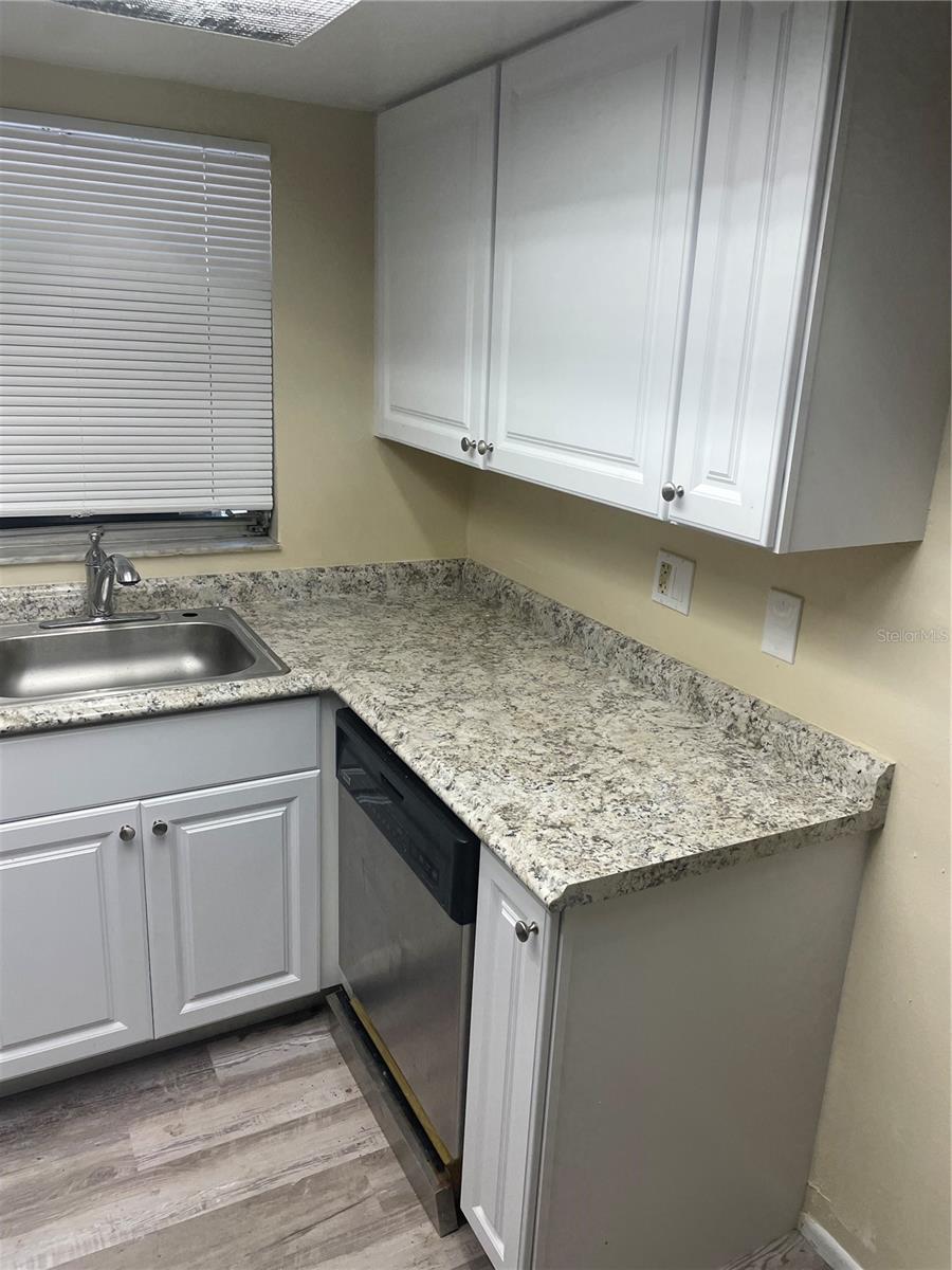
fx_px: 953
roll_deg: -2.2
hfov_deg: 53.1
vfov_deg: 67.3
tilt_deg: -17.0
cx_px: 476
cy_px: 635
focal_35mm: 26
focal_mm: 4.2
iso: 50
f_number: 1.6
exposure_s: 1/120
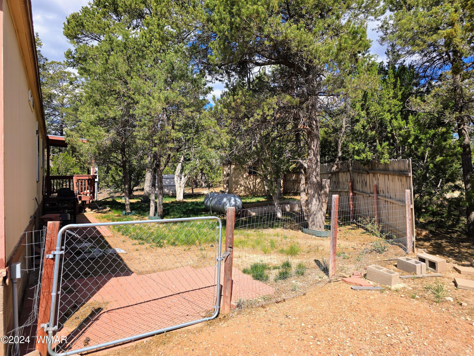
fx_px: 315
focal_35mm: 23
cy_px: 178
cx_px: 237
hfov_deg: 73.9
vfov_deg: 58.9
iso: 12
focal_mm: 6.3
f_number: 1.7
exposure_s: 1/531
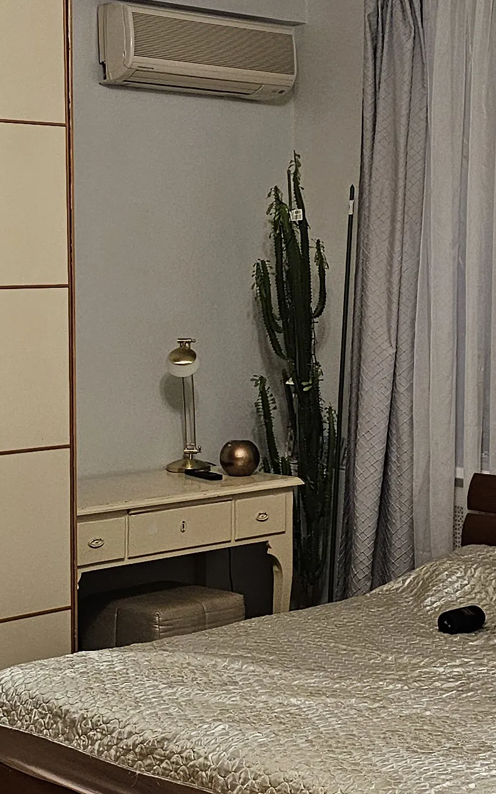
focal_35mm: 77
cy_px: 304
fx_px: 1664
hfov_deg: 16.9
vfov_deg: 26.7
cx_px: 292
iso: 500
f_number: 1.7
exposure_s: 1/100
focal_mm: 6.3
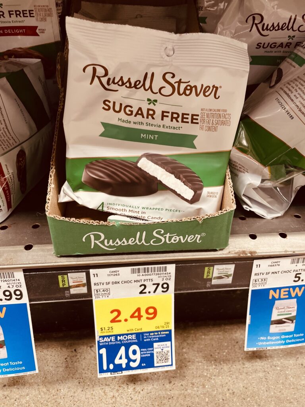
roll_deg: -1.6
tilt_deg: -36.3
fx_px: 305
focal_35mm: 26
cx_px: 152
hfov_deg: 53.1
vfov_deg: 67.3
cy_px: 204
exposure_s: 1/44
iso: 200
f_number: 1.6
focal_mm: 4.2
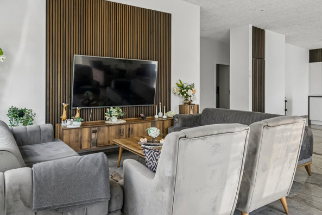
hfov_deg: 67.2
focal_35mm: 27
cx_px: 179
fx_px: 241
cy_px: 93
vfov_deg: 47.8
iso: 1000
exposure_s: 1/200
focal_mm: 20
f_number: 8
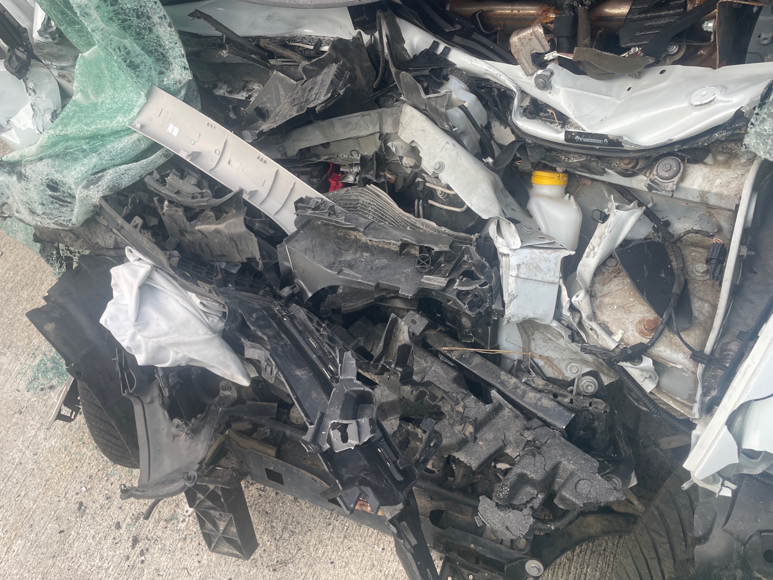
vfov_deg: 53.1
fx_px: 581
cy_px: 290
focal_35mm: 26
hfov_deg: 67.3
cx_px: 386
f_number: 1.6
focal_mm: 4.2
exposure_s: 1/299
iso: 32
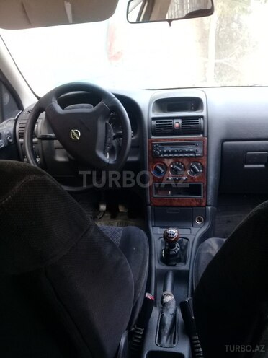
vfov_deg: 58.4
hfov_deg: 45.4
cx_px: 134
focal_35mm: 31
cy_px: 179
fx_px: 320
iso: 64
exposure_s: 1/33
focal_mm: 3.3
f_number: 2.2
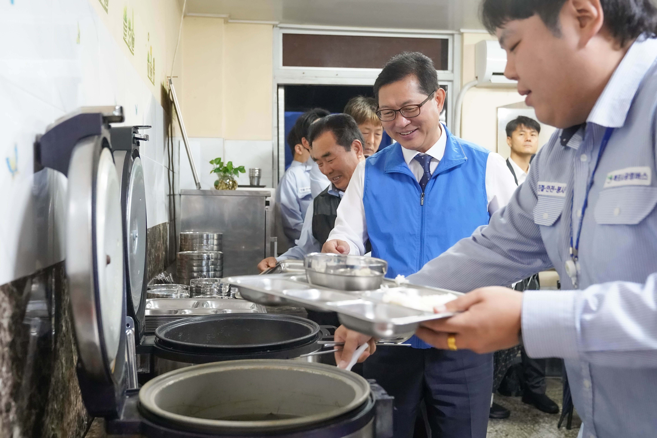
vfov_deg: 38.9
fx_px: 620
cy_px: 219
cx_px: 328
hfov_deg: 55.8
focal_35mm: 34
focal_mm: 34
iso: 6400
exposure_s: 1/160
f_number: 4
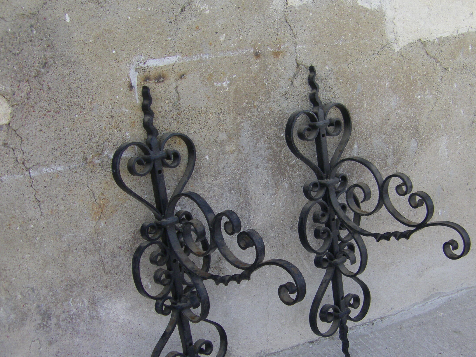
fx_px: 784
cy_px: 216
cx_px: 296
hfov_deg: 33.6
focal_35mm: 57
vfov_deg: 25.6
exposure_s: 1/50
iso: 64
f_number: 3.5
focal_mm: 6.3
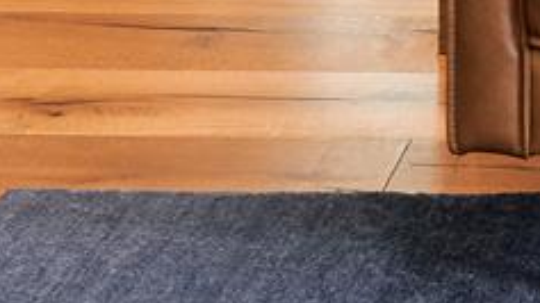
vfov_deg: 6.3
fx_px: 2447
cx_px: 861
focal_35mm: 171
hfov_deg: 11.9
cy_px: -743
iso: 100
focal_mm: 29
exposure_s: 2.5
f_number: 10
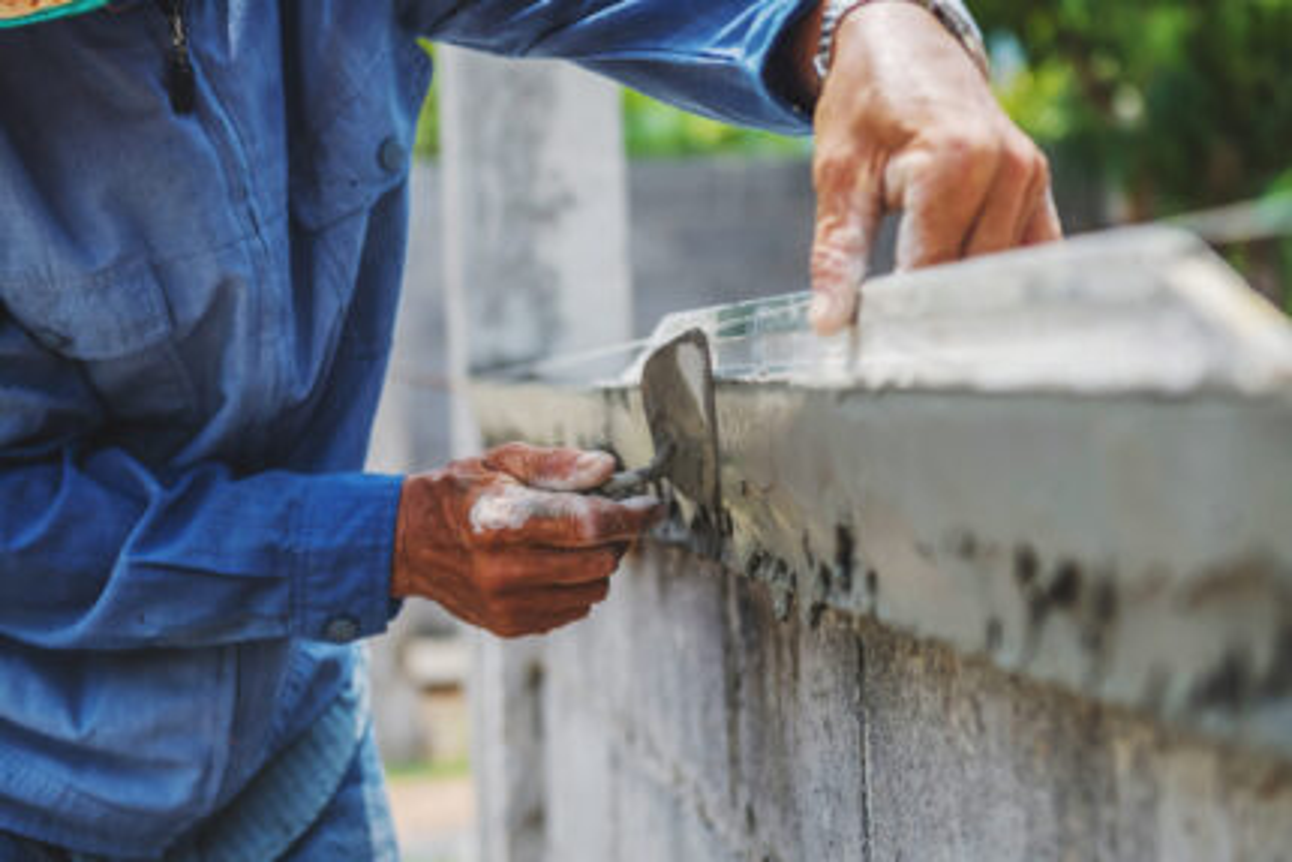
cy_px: 431
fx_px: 2962
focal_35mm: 82
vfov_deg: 16.6
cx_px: 646
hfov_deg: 24.6
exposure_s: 1/2500
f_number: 3.2
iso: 160
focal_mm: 55
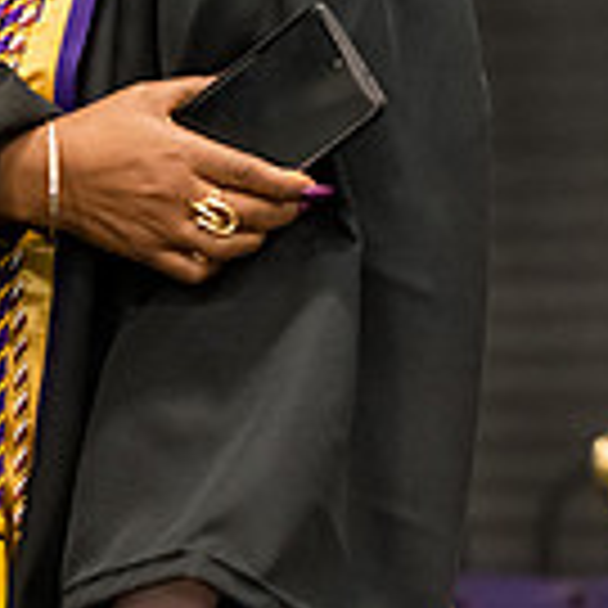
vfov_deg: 5.3
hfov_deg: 5.3
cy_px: -128
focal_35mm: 328
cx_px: -36
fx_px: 6518
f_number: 3.5
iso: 3200
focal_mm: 90
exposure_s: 1/200
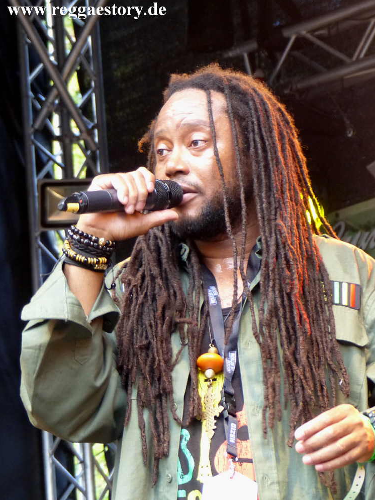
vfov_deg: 14.0
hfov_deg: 10.5
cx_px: 187
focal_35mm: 141
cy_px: 250
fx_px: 2034
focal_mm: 25.2
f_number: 2.8
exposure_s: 1/80
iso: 320
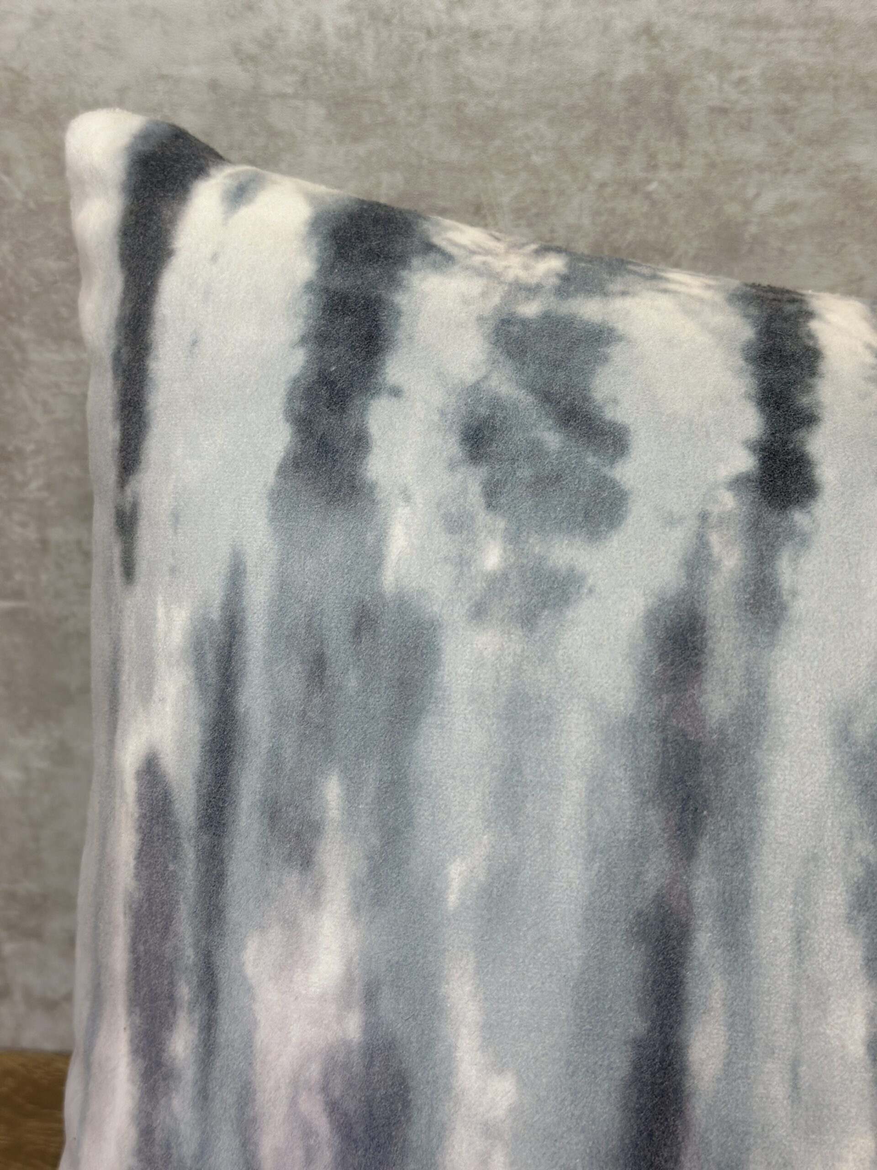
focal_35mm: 48
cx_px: 438
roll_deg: -0.7
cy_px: 585
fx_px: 1621
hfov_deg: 30.3
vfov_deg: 39.7
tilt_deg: -25.0
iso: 80
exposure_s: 1/377
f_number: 1.78
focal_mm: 6.86
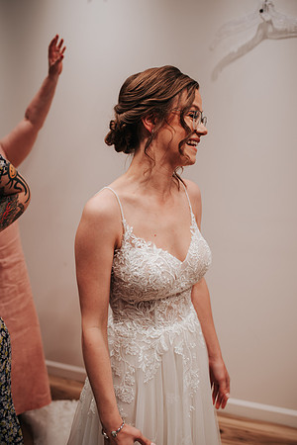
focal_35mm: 35
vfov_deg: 54.4
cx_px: 148
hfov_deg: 37.9
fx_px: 433
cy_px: 222
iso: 110
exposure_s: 1/125
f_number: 2.8
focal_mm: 35
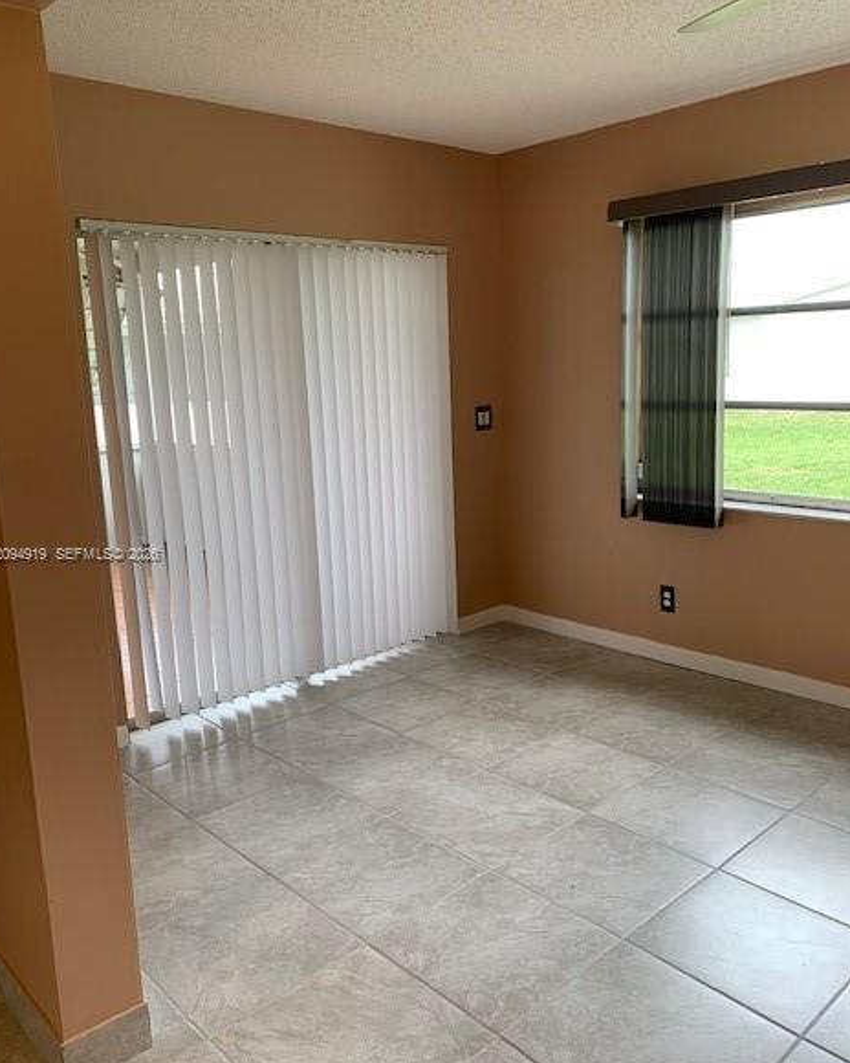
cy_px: 555
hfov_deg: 51.5
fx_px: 880
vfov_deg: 62.2
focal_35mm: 28
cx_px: 416
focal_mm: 4.25
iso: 50
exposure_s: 1/120
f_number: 1.8
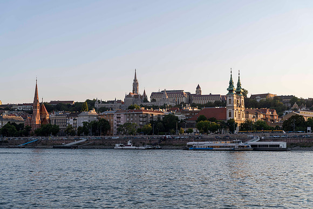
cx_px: 156
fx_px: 487
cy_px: 104
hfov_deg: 35.6
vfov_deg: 24.2
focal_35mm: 56
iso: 64
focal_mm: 56
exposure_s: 1/250
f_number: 5
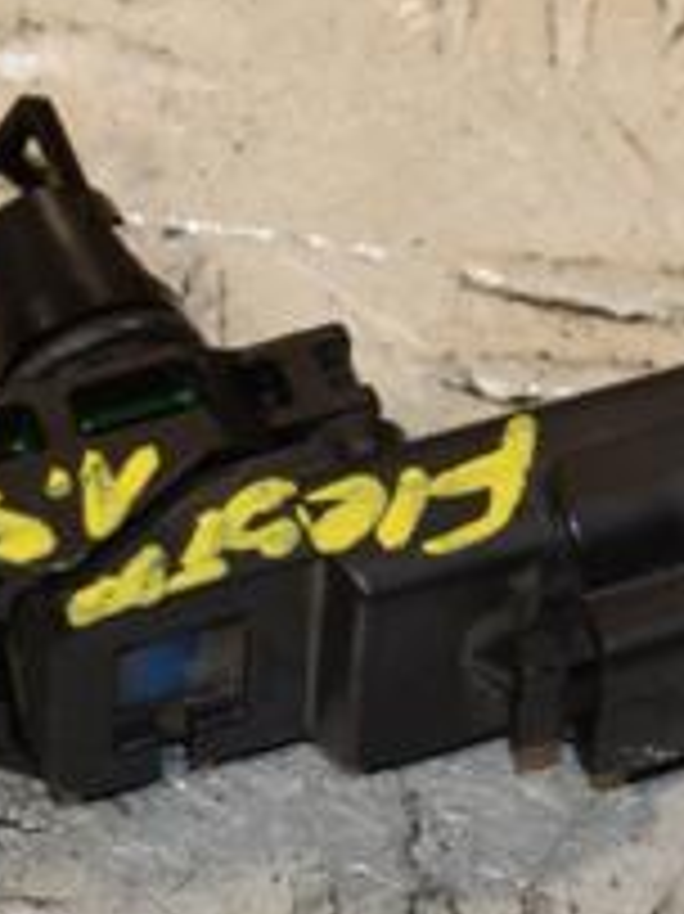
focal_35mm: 447
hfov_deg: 3.3
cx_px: 202
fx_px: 11800
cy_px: 450
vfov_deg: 4.4
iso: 800
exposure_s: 1/200
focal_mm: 105
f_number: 9
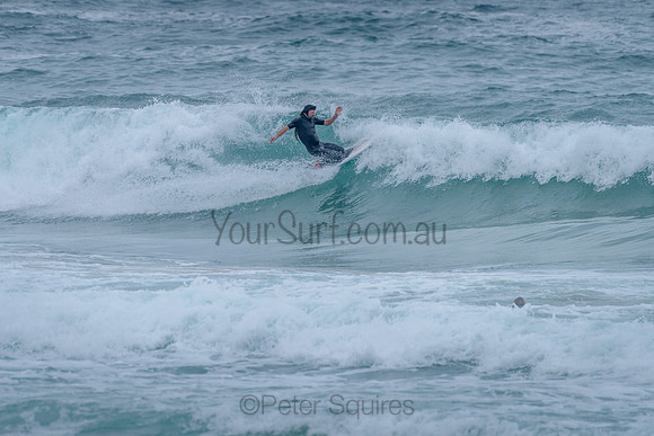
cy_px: 169
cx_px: 328
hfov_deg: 3.4
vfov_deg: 2.2
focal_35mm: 613
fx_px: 11134
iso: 560
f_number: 5.6
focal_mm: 500
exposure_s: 1/1250
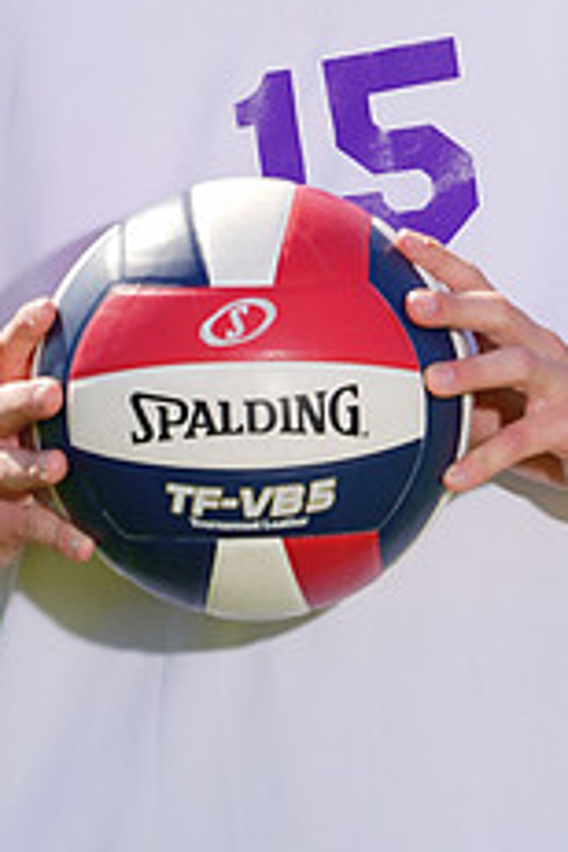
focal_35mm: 815
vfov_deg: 2.5
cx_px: 290
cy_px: -162
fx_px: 19287
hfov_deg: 1.7
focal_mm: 324
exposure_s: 1/200
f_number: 7.1
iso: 64
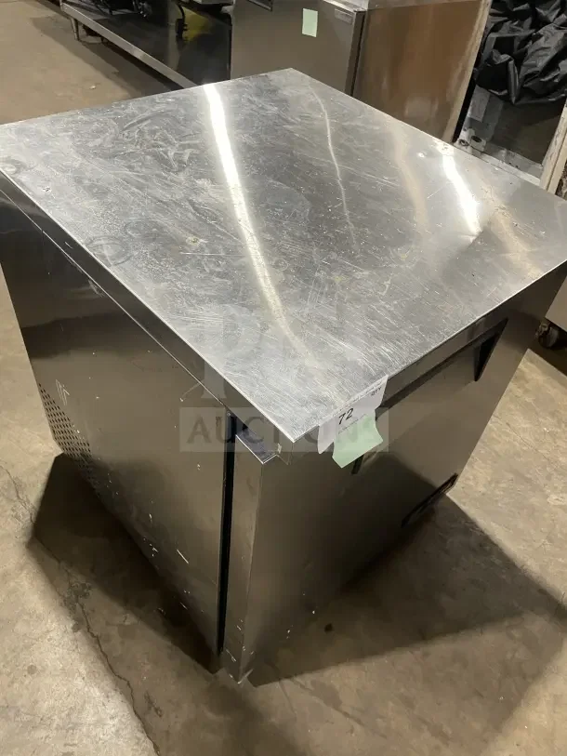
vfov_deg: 67.3
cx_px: 284
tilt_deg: -46.1
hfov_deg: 53.1
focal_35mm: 26
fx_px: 568
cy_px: 378
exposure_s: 1/60
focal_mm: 4.2
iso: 200
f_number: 1.6
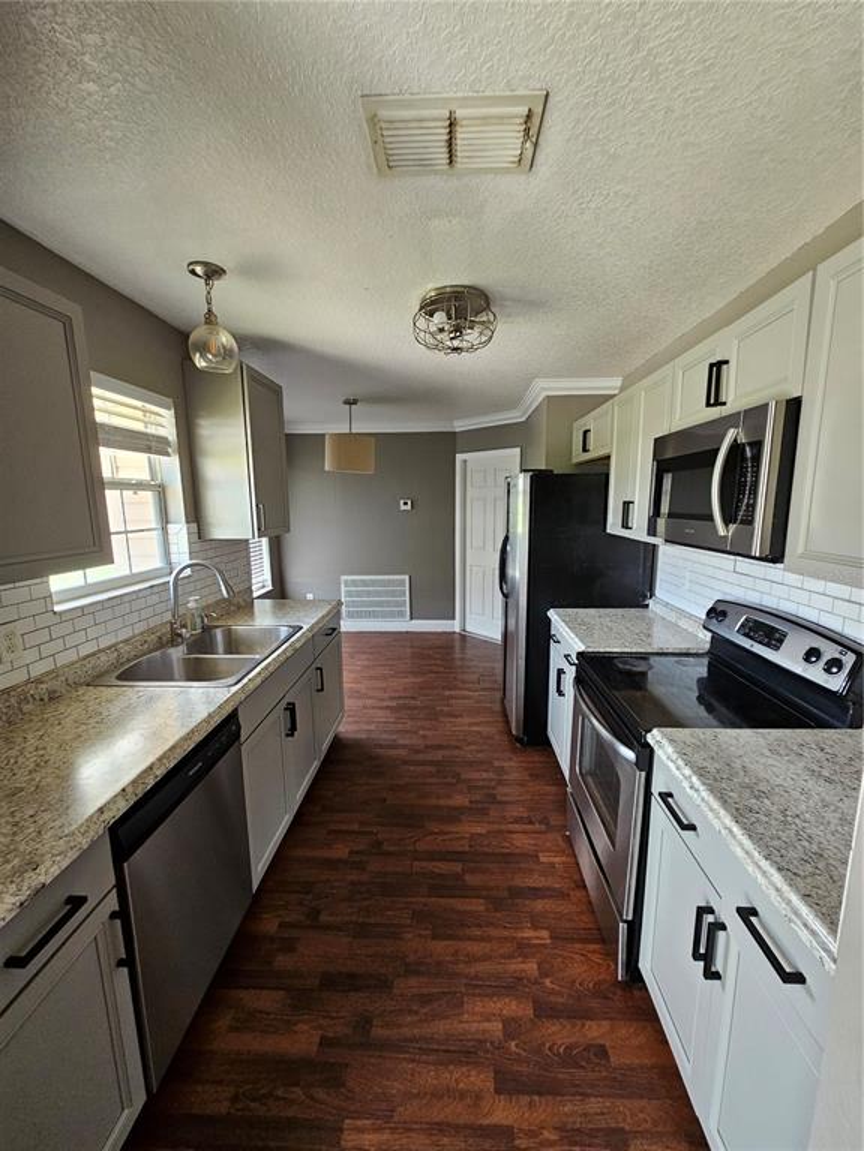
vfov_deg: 106.2
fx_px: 433
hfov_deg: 89.9
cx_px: 432
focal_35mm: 13
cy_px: 576
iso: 200
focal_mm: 2.2
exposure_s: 1/60
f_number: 2.2
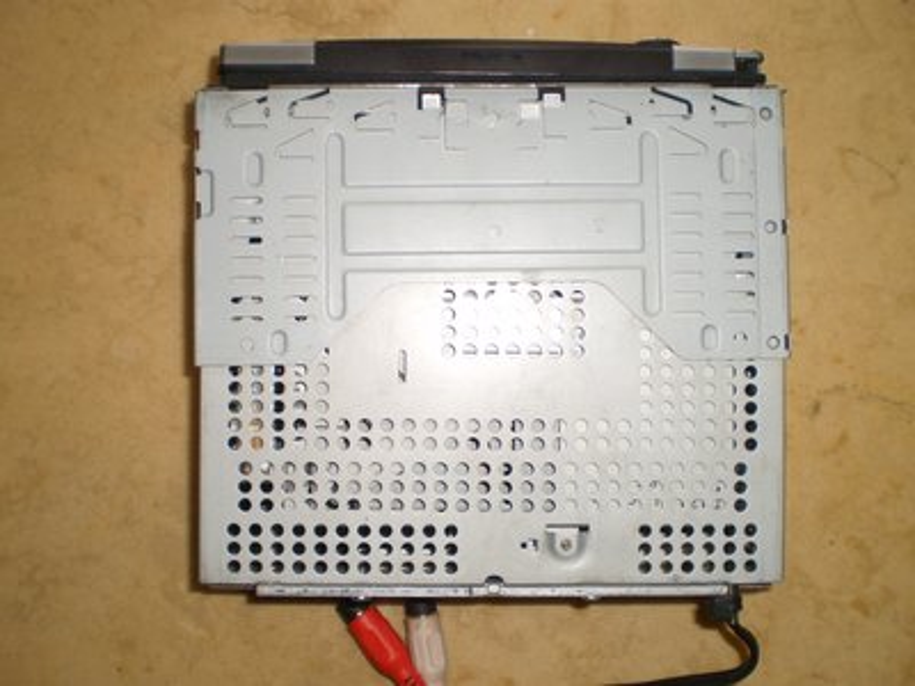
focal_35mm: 36
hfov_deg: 51.4
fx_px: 952
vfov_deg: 39.7
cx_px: 458
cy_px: 343
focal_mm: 6.3
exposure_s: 1/30
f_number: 3.1
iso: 125
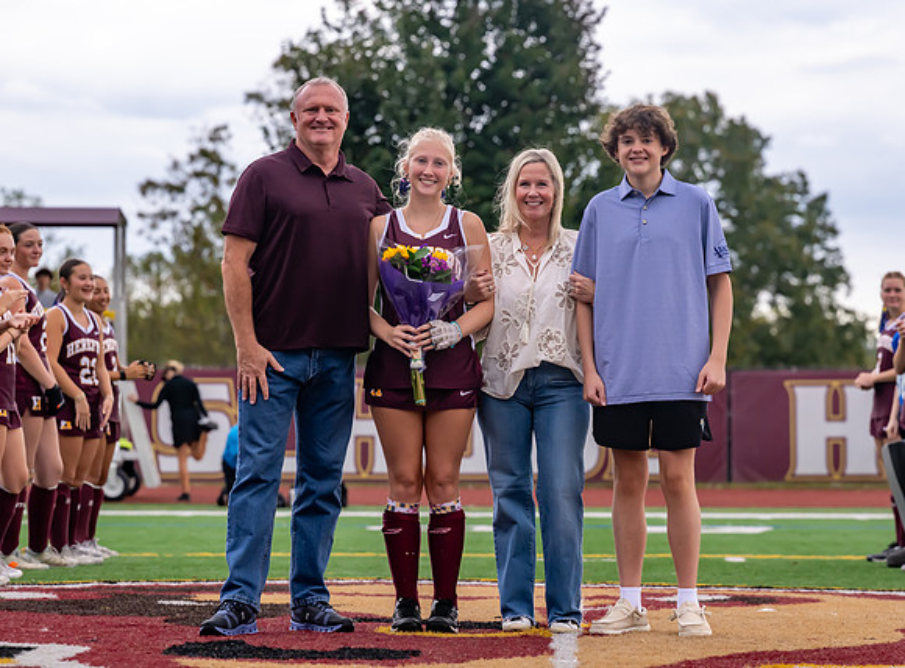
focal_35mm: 147
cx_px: 504
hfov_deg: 13.5
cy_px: 363
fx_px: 3819
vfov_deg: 10.0
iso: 1100
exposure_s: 1/640
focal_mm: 115
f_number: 4.5
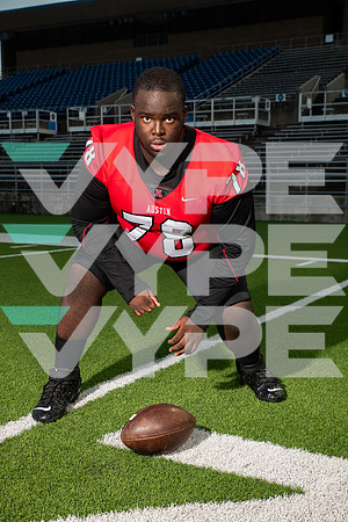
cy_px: 261
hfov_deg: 28.1
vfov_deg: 41.1
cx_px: 174
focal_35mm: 48
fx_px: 696
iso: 200
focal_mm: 48
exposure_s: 1/320
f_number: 7.1
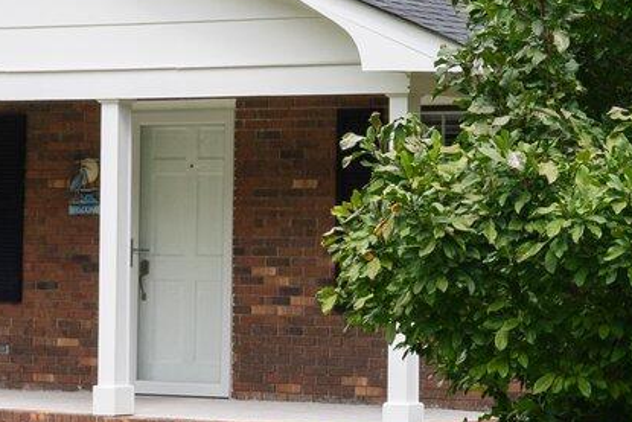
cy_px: 164
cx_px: 551
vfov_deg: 9.0
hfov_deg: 13.3
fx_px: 2687
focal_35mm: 153
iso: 250
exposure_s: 1/250
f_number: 8
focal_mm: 31
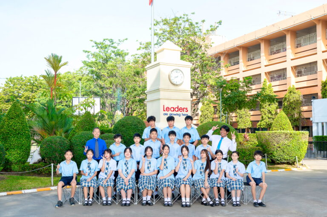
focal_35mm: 39
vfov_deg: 34.2
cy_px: 108
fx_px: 354
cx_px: 164
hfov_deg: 49.6
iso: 200
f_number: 10
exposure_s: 1/125
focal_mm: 39
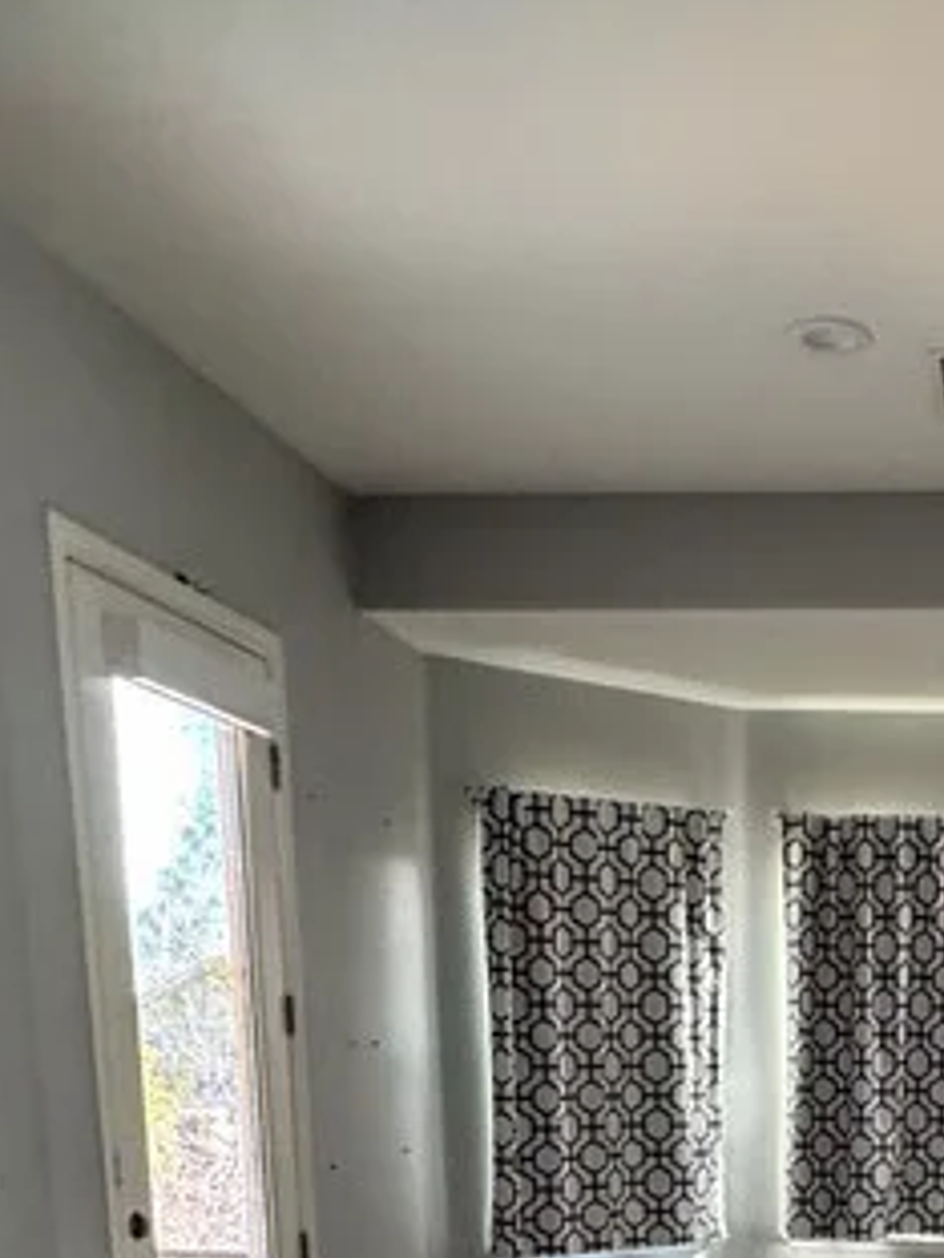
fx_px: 1673
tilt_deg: -15.2
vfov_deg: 34.4
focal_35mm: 46
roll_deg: -0.2
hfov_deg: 29.9
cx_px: 879
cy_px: 1448
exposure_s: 1/99
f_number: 2.2
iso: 250
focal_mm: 2.22
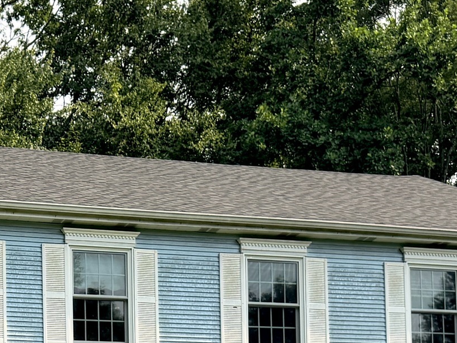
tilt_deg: +3.8
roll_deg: +1.1
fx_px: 1202
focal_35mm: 91
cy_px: 474
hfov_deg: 20.6
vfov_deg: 15.3
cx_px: -30
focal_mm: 6.76
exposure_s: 1/2370
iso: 100
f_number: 1.78
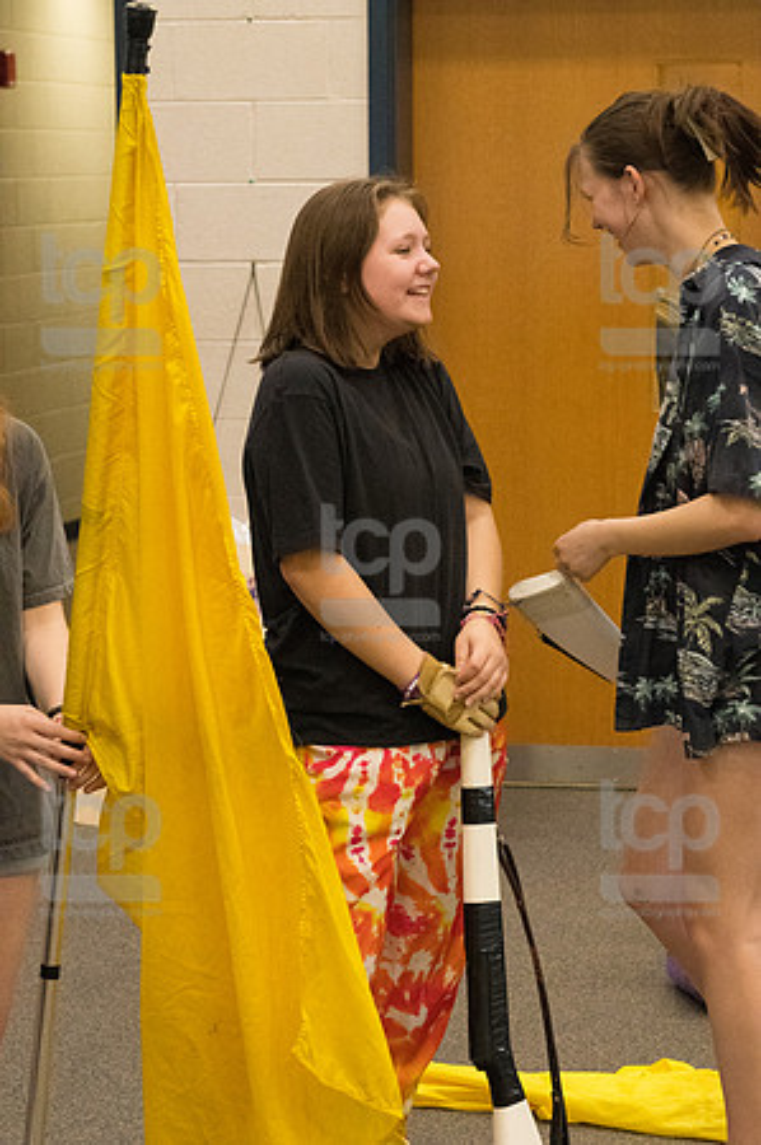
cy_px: 572
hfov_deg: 14.7
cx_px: 380
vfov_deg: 21.9
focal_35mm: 93
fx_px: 2955
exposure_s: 1/400
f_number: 5.6
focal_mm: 62
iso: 10000
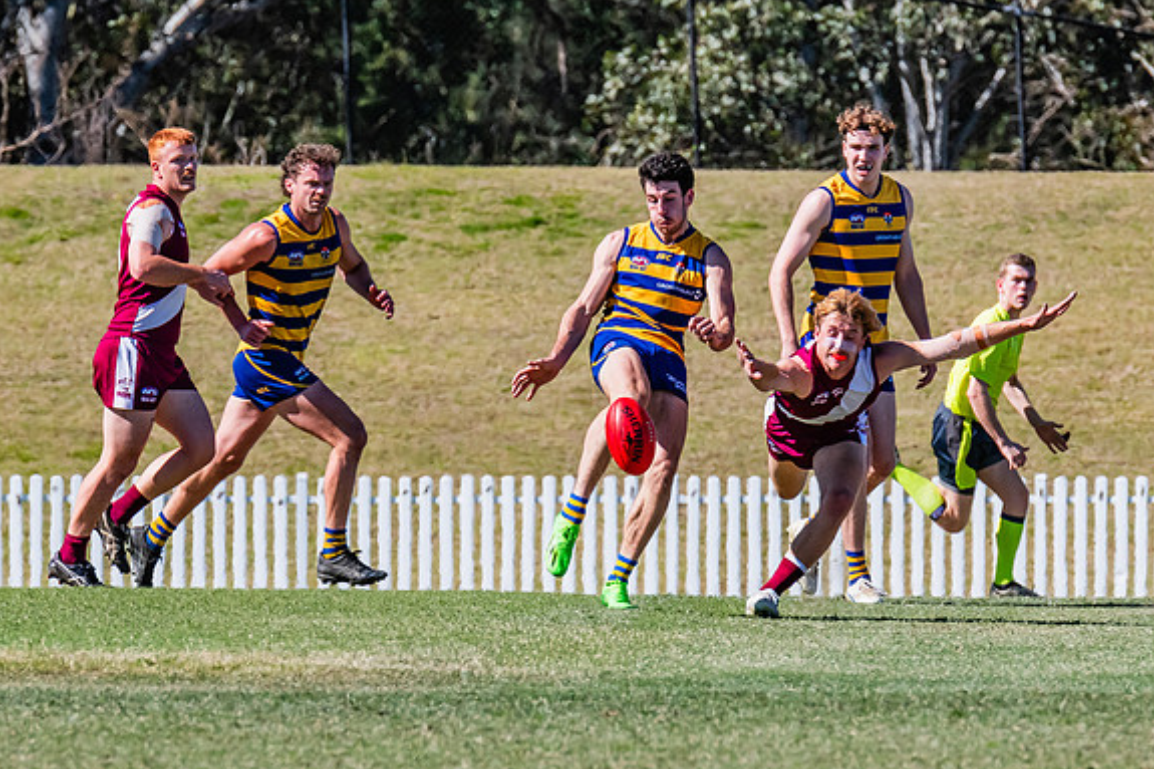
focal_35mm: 708
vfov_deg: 1.9
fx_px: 22687
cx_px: 586
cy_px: 369
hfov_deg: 2.9
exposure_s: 1/1600
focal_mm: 420
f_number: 10
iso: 800
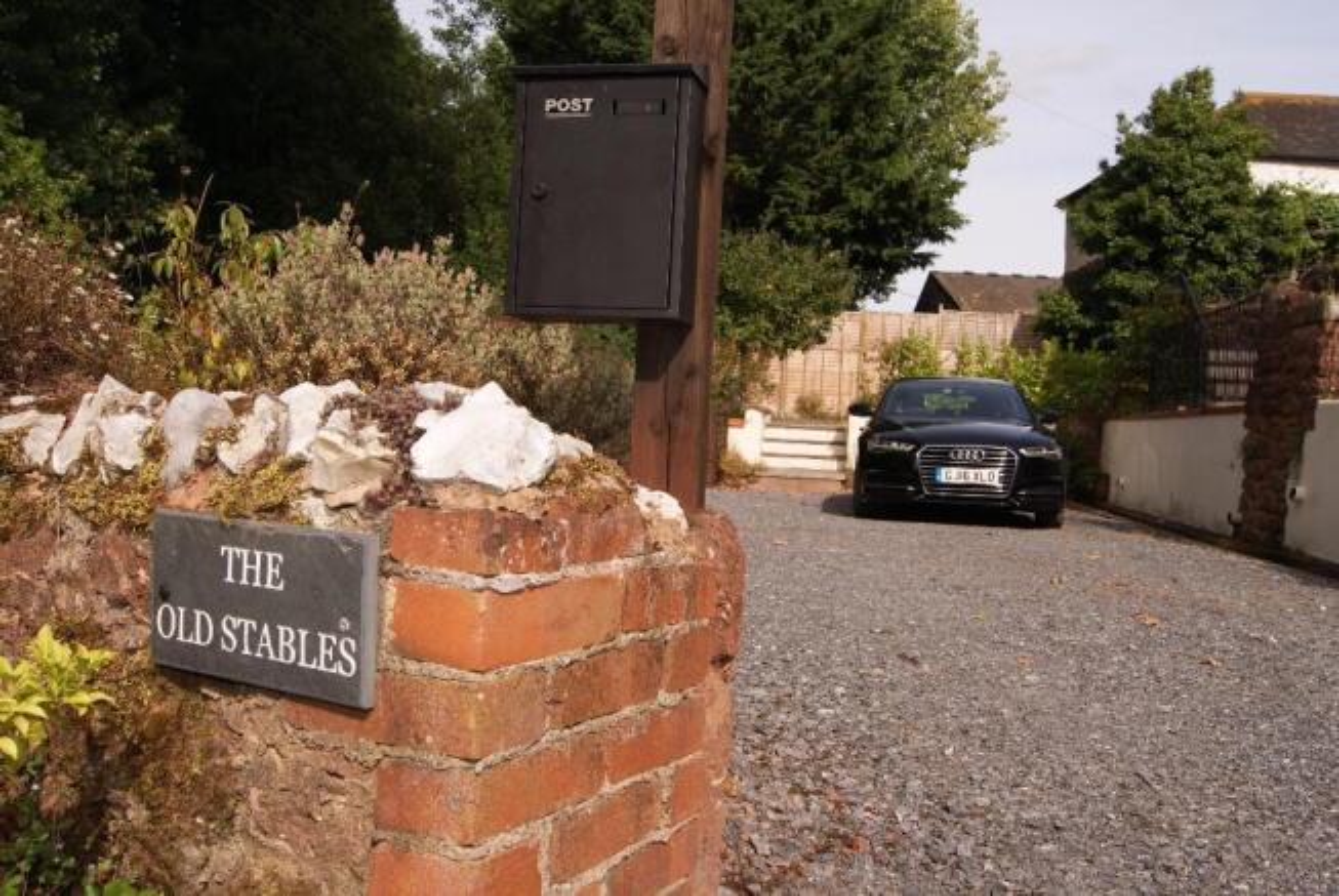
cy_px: 448
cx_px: 670
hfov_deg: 57.2
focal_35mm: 33
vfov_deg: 40.1
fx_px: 1229
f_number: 11
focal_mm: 22
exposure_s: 1/160
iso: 100
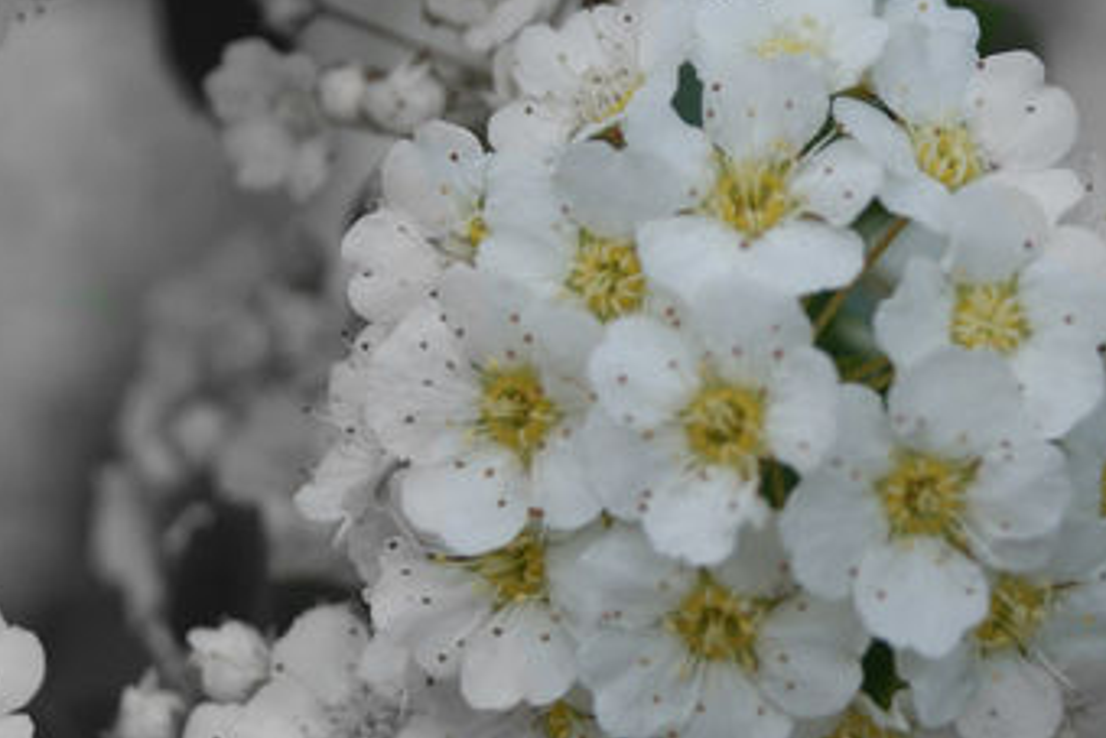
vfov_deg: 6.3
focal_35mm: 218
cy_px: 419
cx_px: 869
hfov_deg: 9.4
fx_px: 6710
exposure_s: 1/500
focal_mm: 55
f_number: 6.3
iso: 100
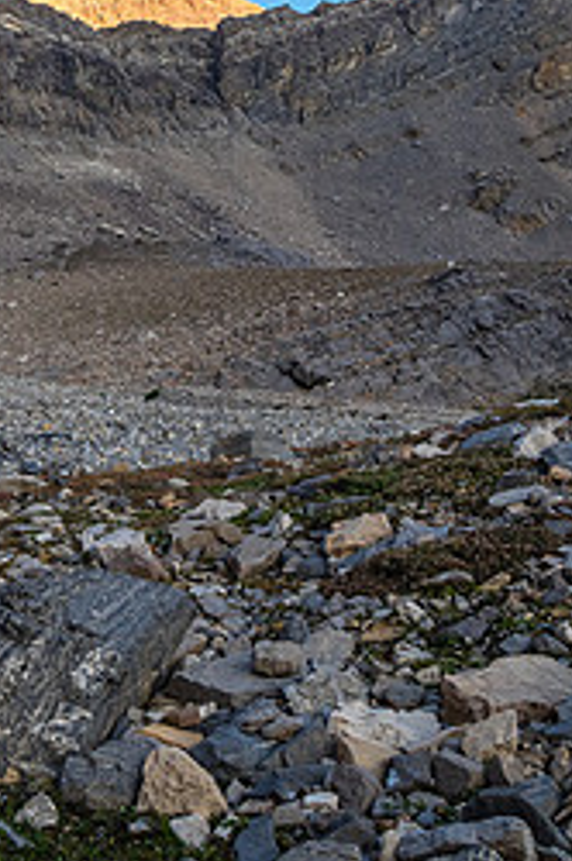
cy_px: 343
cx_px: 69
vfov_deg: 34.4
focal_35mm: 58
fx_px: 1386
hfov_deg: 22.8
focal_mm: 12
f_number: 8
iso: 250
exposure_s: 1/60
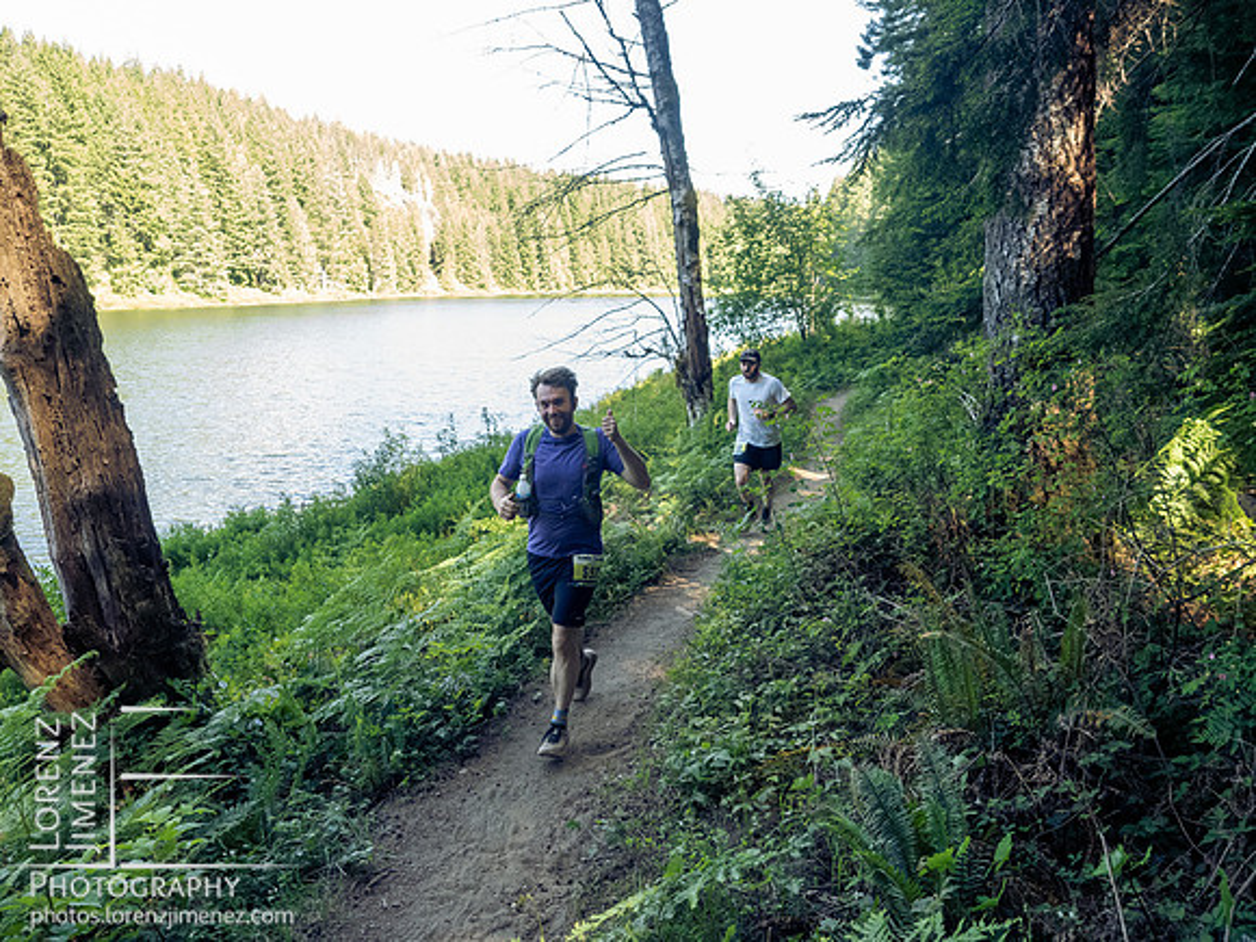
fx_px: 871
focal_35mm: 24
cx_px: 628
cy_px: 471
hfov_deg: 71.6
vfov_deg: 56.8
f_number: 2.8
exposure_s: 1/1000
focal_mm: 12
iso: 2500
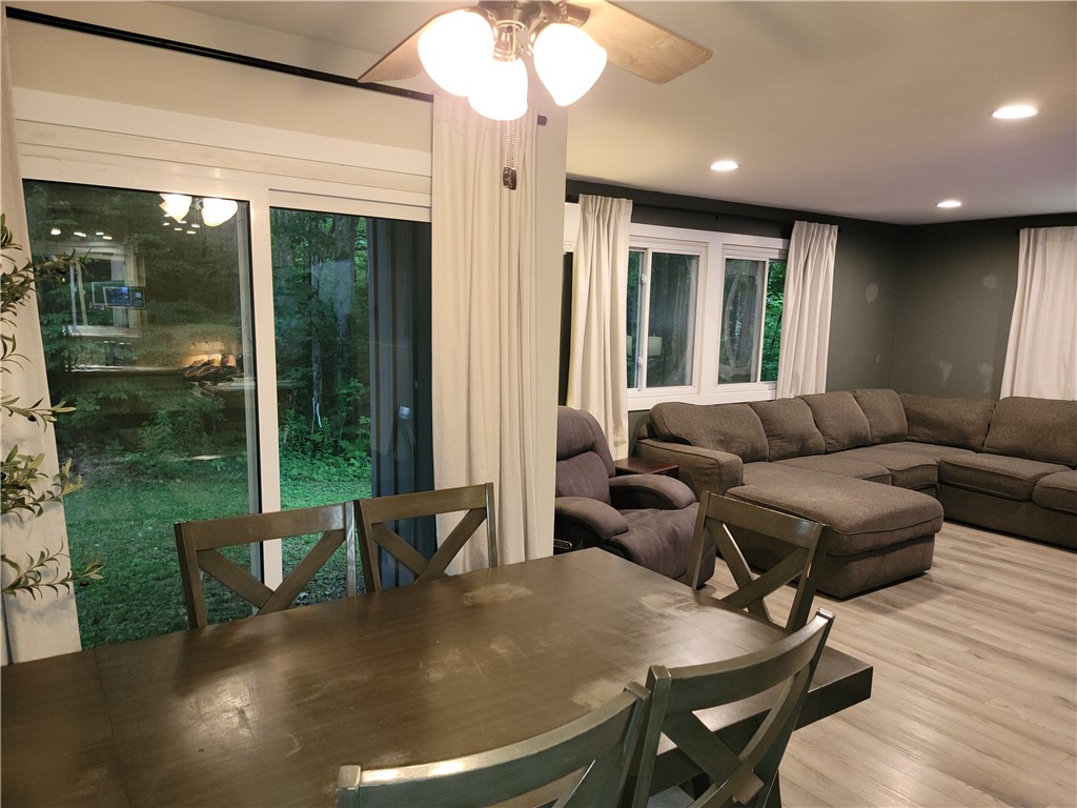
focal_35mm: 24
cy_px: 404
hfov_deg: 71.6
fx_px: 747
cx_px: 538
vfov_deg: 56.8
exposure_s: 1/20
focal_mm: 6.7
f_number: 1.8
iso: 125
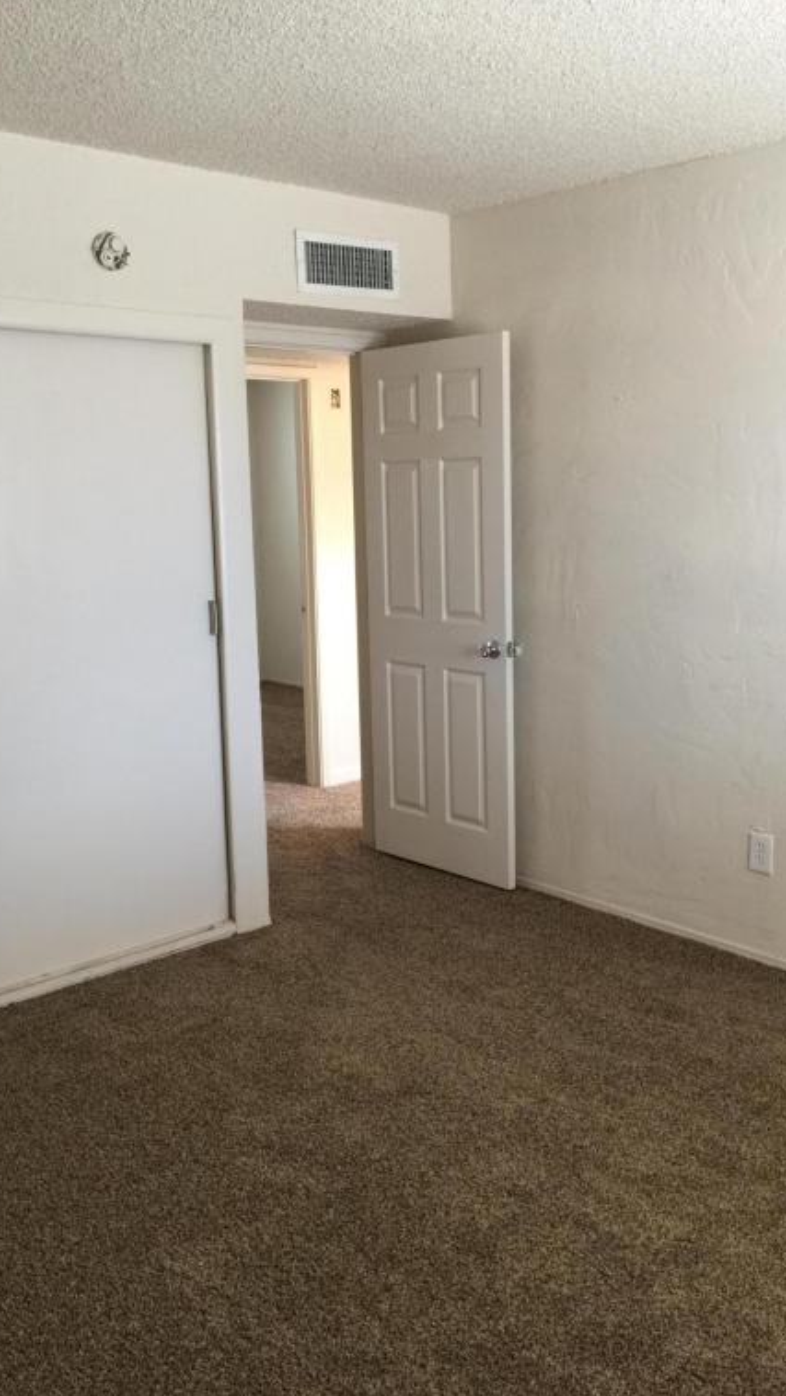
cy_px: 692
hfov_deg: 36.7
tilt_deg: -6.6
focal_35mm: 32
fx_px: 1184
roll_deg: +1.4
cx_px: 414
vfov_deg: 61.0
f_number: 2.2
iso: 50
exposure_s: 1/15
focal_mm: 4.15
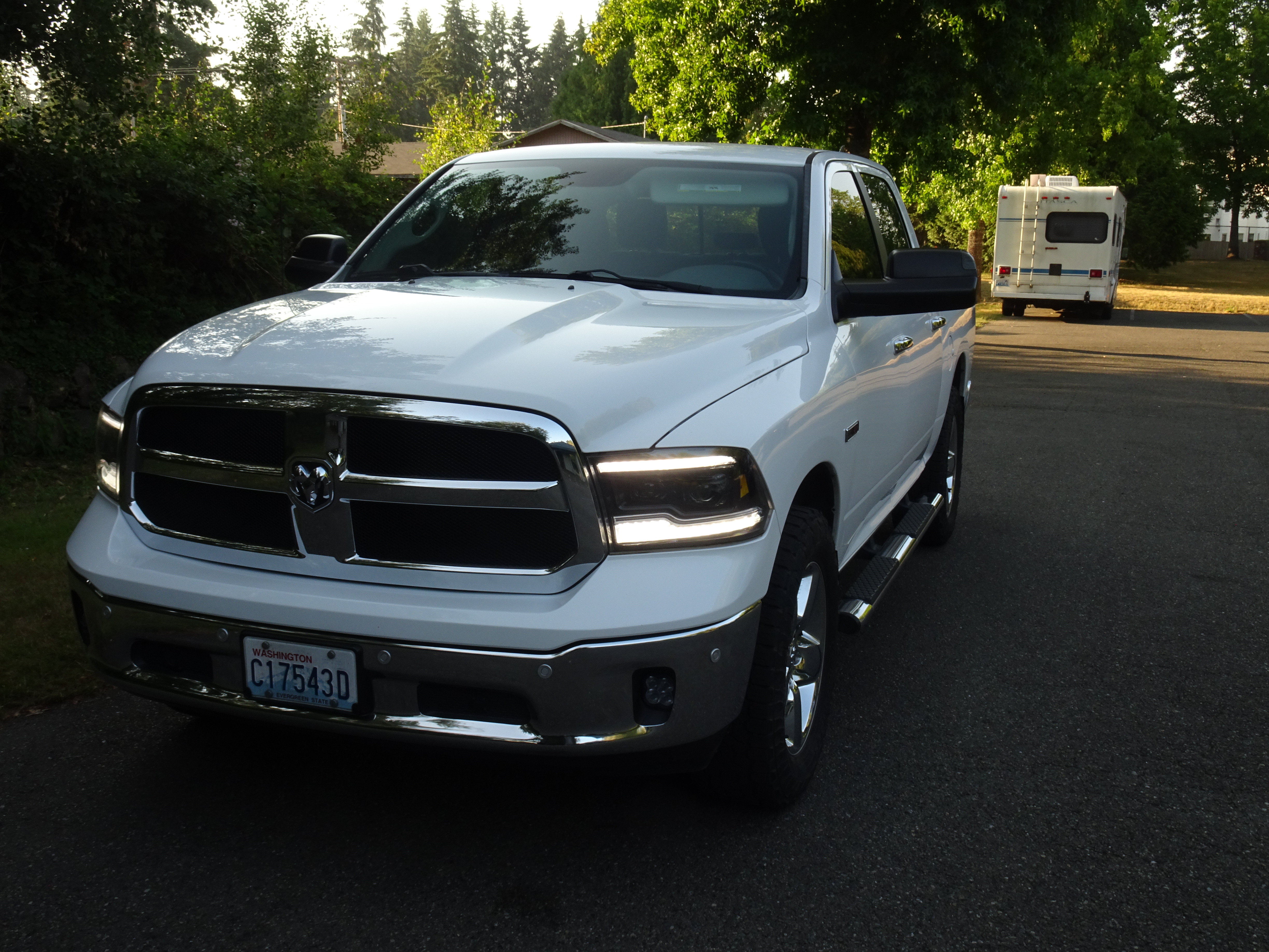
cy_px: 476
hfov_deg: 52.6
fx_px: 1283
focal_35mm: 35
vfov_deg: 40.7
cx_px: 634
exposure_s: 1/60
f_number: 4
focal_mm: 5.98
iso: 80
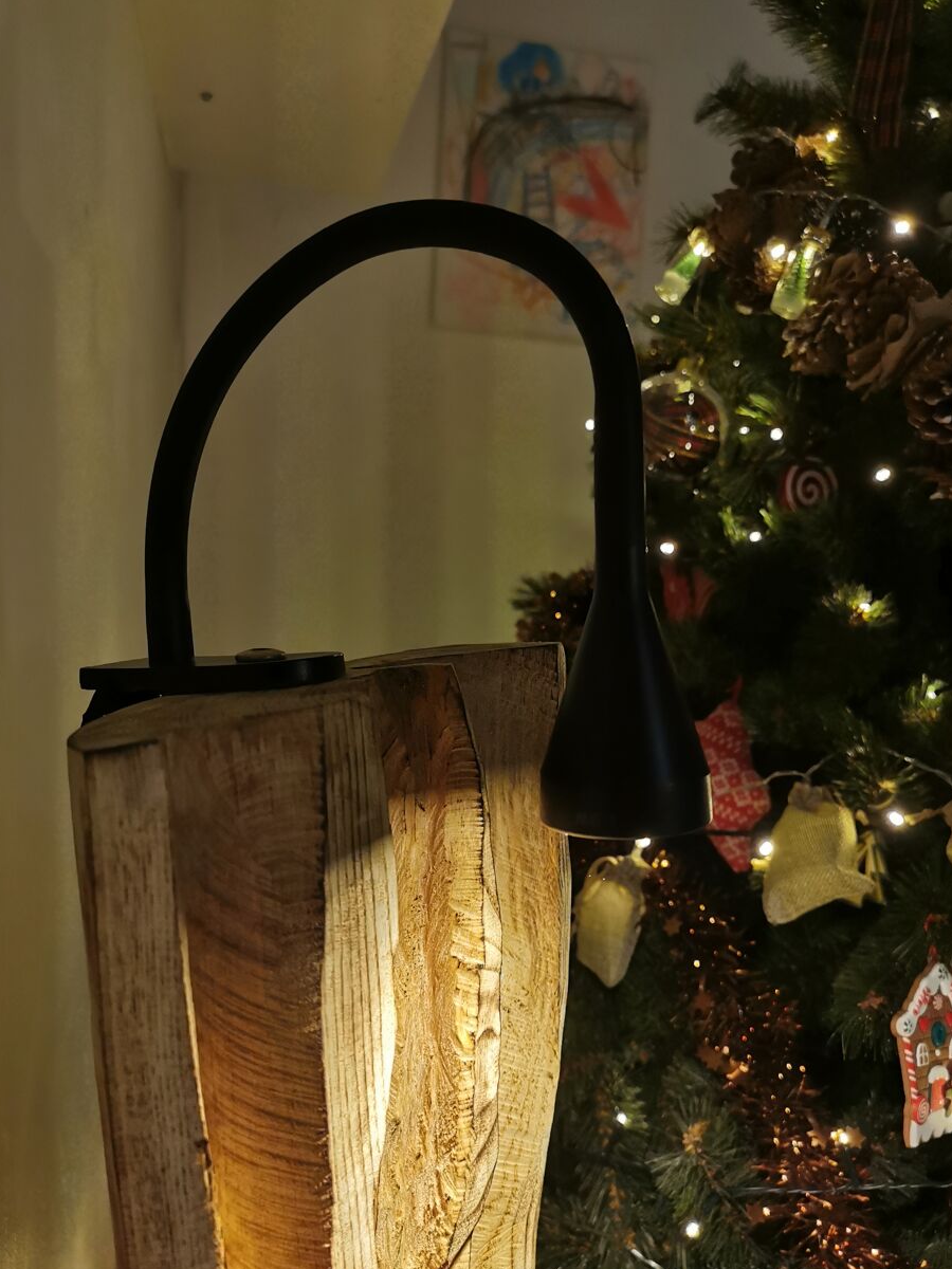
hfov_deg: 46.7
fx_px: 1100
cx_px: 521
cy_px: 686
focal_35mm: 30
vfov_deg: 59.9
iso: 250
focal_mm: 5.58
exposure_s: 1/100
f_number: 1.8
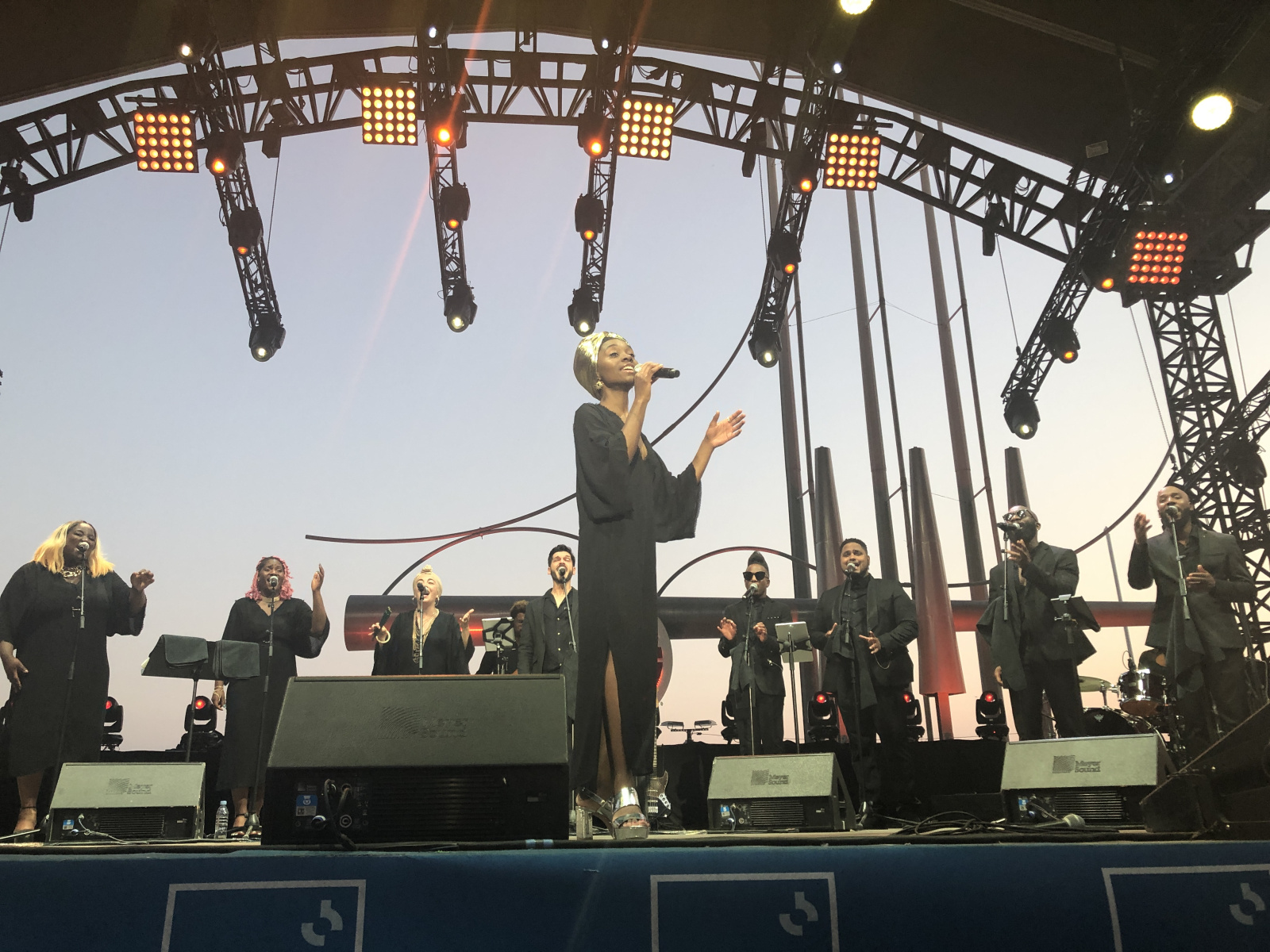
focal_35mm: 28
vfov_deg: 49.7
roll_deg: -0.4
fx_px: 1027
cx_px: 635
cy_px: 476
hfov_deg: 63.4
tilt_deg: +18.2
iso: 25
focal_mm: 3.99
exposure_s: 1/33
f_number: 1.8
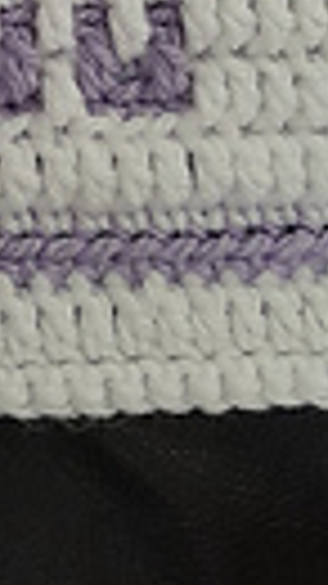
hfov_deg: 8.3
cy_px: -572
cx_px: -317
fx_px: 2152
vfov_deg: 13.4
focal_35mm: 139
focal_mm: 3.98
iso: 400
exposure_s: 1/25
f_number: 1.8
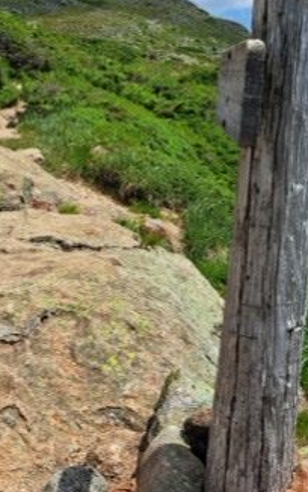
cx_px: 128
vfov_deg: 42.7
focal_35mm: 45
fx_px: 604
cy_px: 111
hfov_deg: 28.6
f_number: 1.8
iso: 50
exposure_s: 1/2179
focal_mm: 5.23
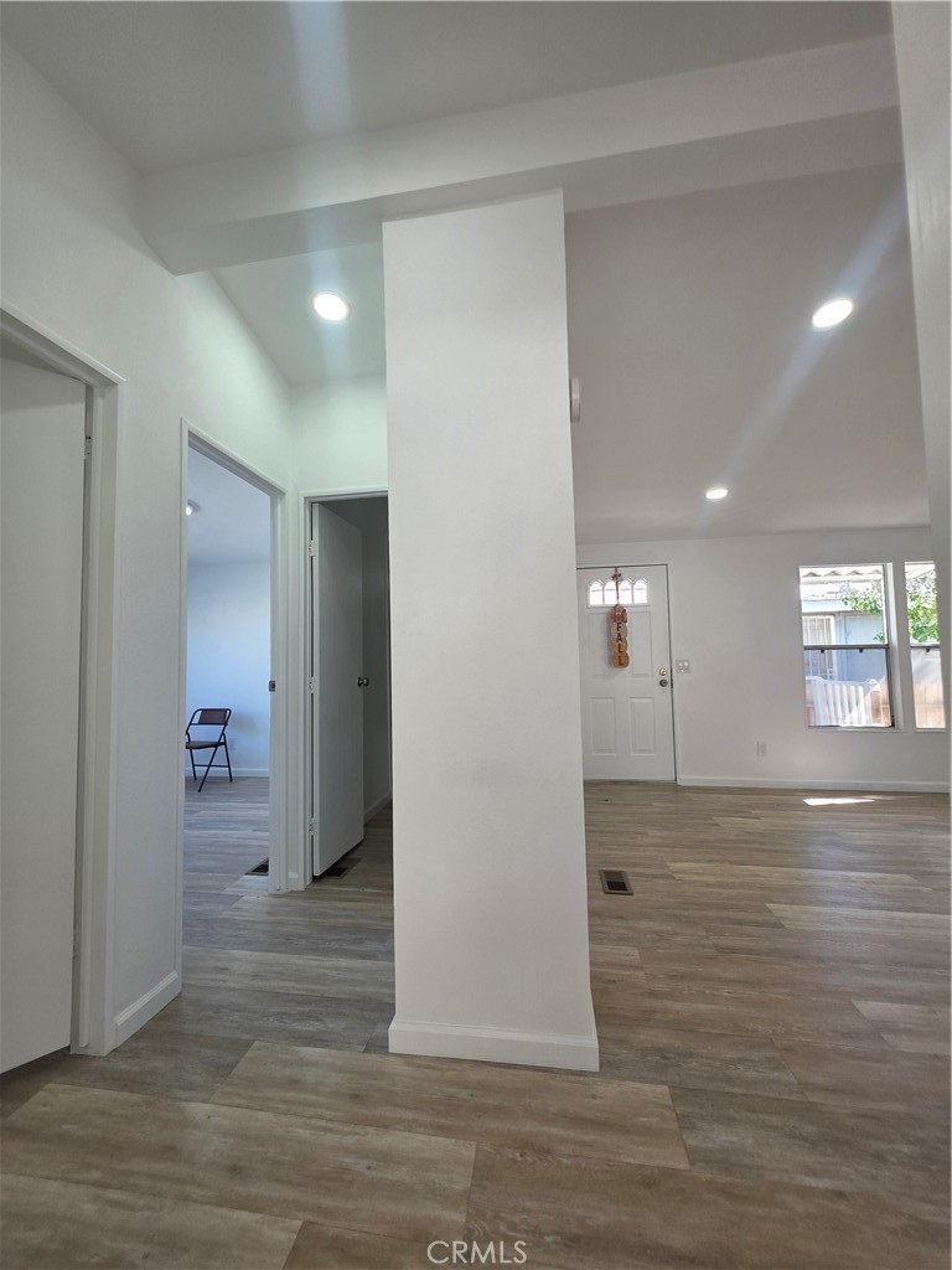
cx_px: 476
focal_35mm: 13
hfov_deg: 89.9
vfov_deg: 106.2
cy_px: 635
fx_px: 477
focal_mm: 2.2
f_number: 1.9
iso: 64
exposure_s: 1/120
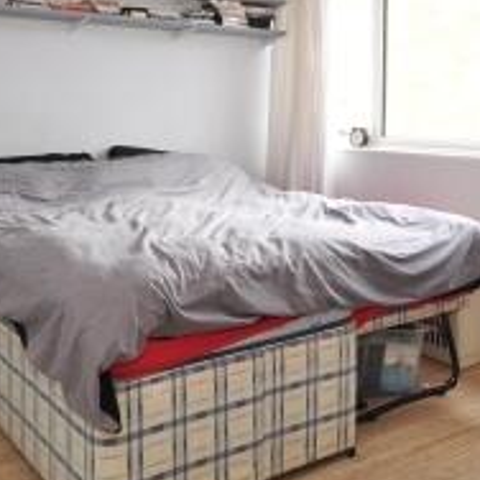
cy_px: 107
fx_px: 659
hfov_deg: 40.0
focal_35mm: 42
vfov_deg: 38.7
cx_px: 260
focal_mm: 10
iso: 200
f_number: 11
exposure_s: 1/2.5
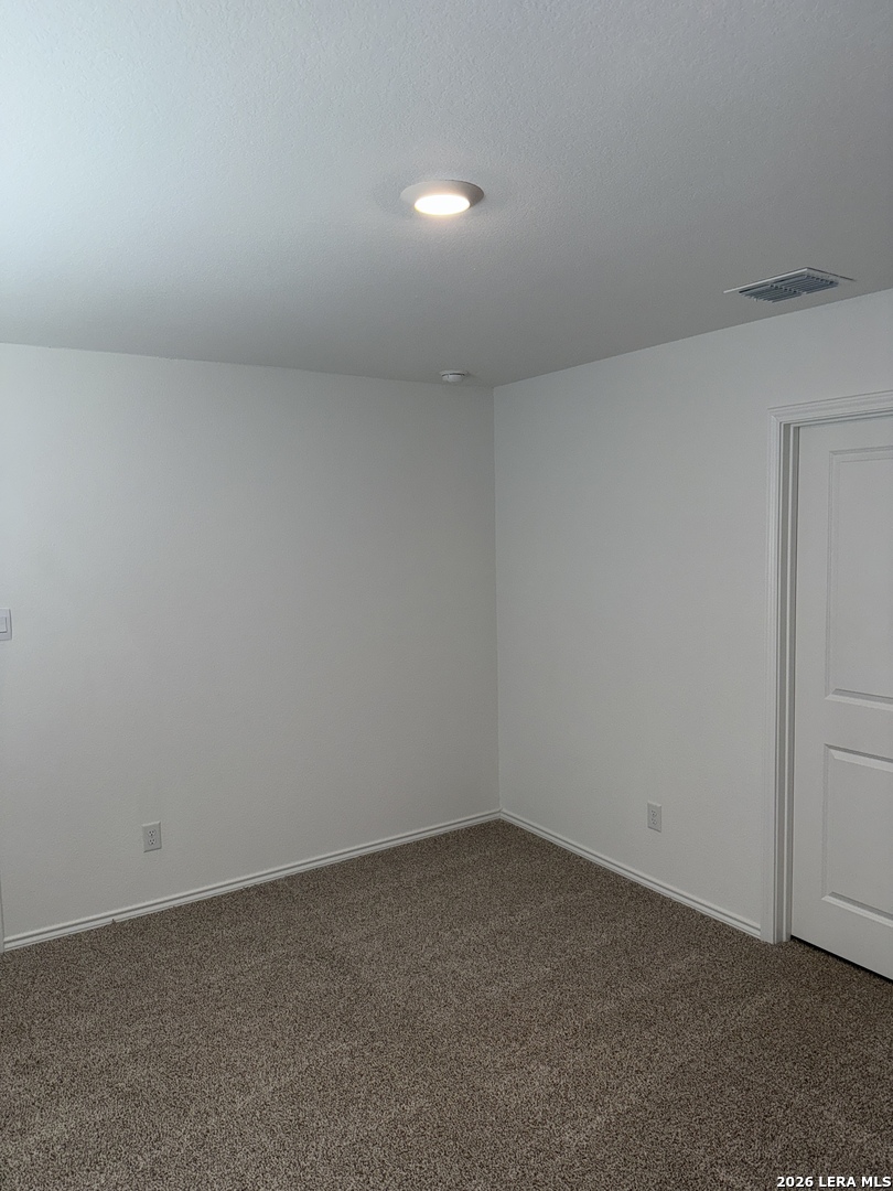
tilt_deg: -5.4
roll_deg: +0.6
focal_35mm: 24
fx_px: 826
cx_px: 446
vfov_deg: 71.6
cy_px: 596
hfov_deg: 56.8
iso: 50
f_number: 1.78
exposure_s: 1/196
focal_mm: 6.76
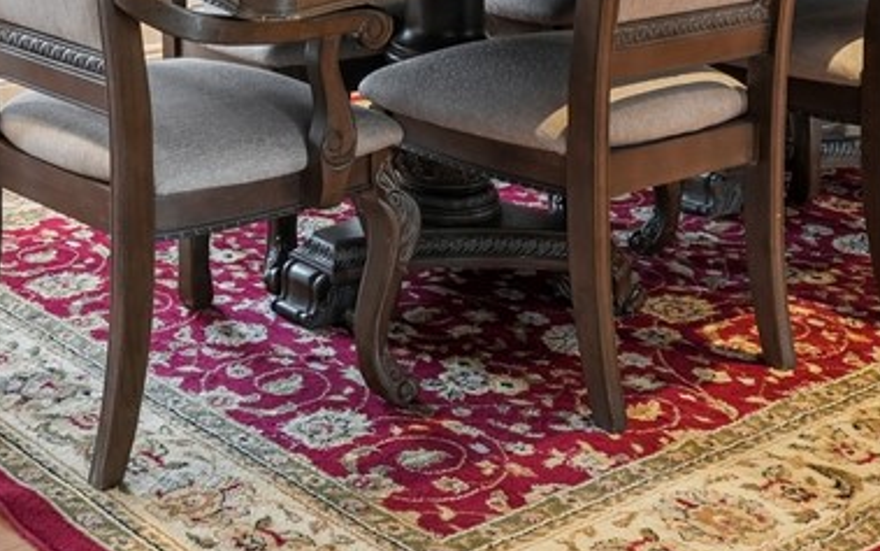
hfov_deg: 27.9
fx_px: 1751
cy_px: -380
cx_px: 240
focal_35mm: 73
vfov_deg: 15.7
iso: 400
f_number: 10
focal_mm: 16
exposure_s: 1/10
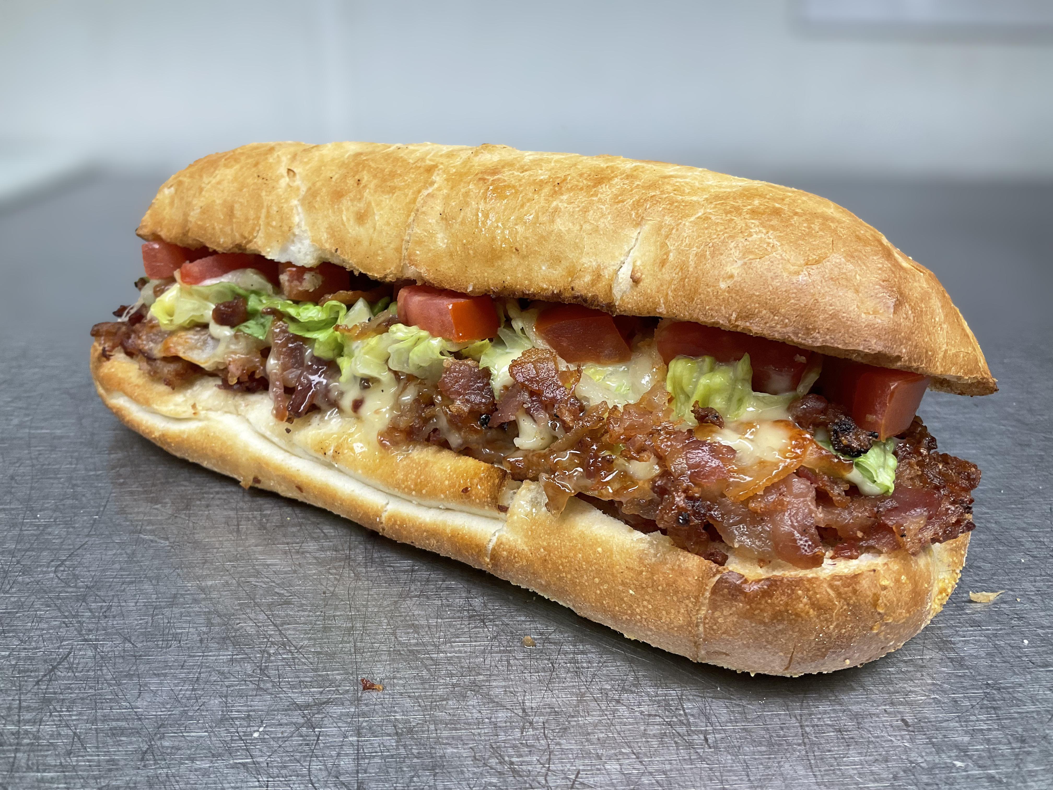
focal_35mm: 29
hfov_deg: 61.7
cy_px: 395
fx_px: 882
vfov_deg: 48.2
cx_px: 526
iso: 64
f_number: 1.8
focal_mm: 3
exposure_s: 1/100
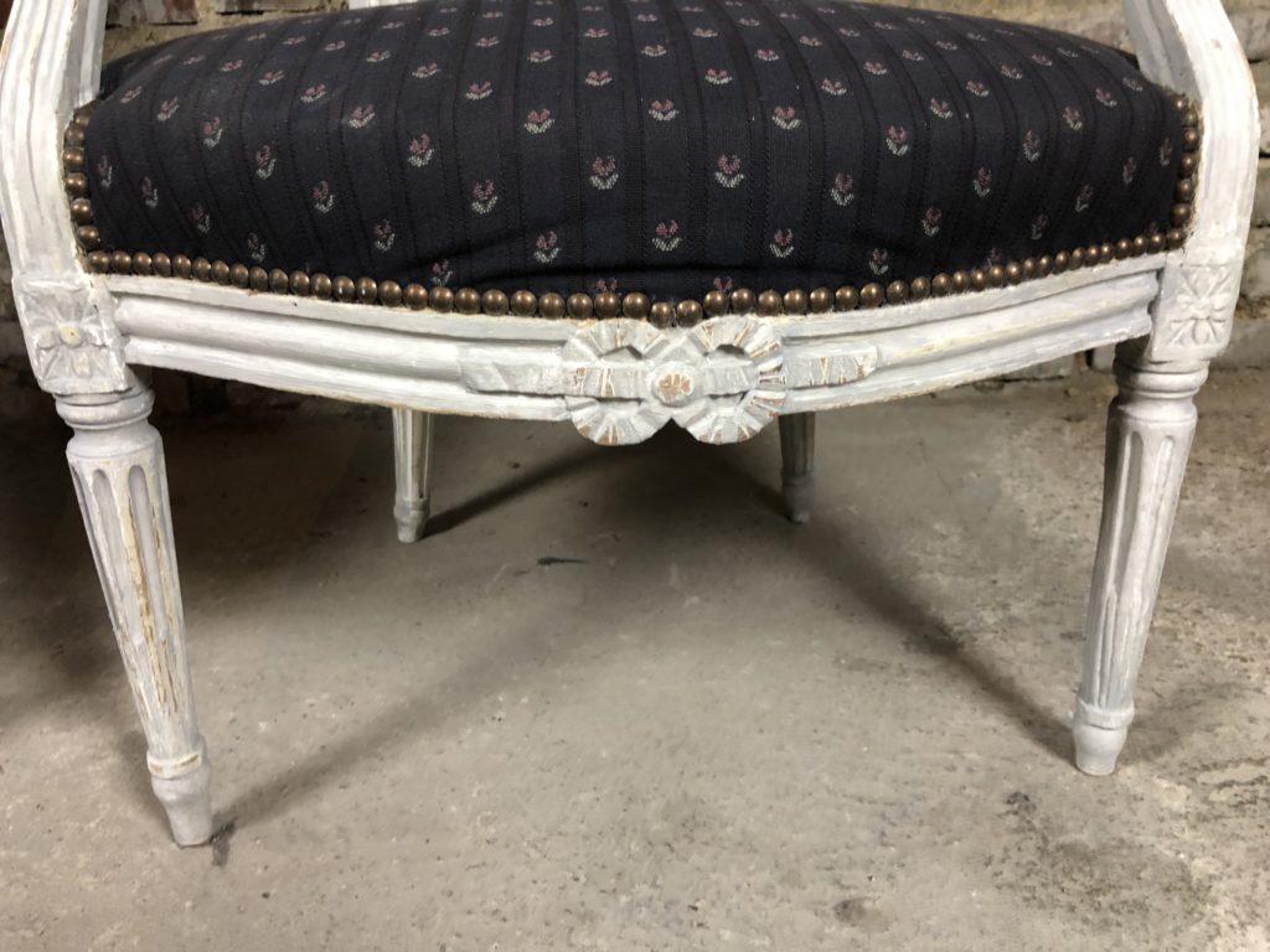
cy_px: 476
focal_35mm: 28
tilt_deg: -25.9
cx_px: 635
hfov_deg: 63.4
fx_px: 1027
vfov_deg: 49.7
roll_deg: +3.9
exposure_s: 1/17
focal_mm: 4
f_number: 1.8
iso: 80
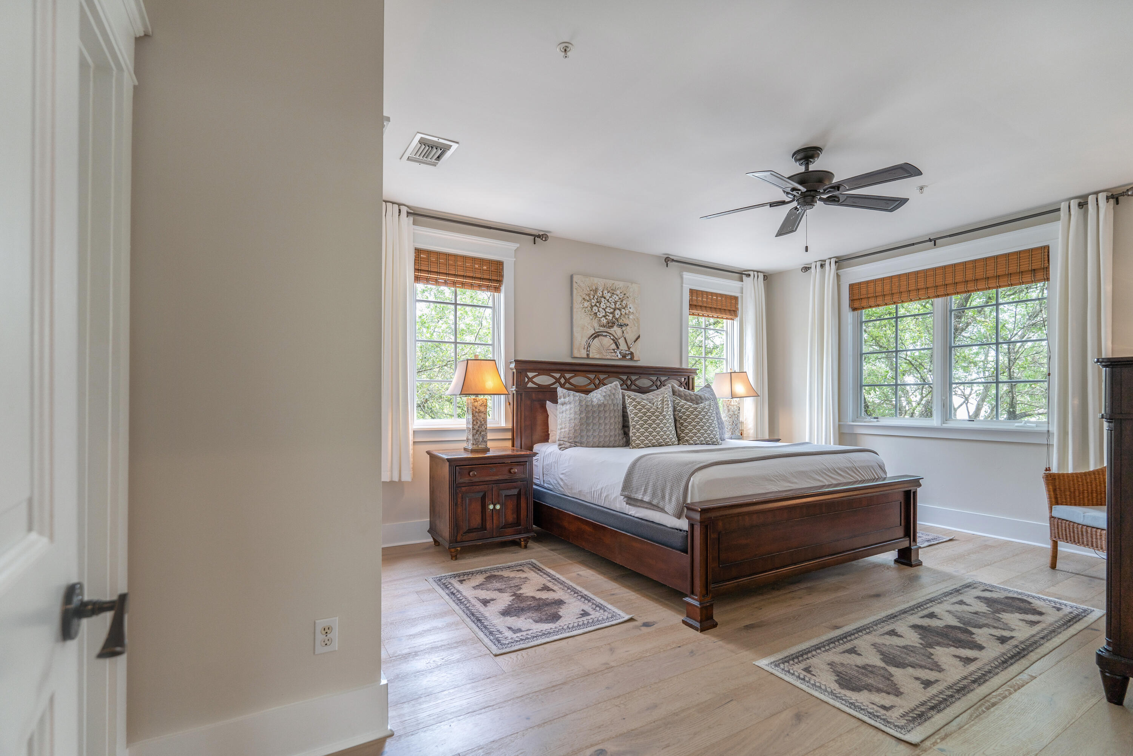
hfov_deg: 95.0
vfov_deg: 72.1
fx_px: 519
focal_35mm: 16
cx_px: 566
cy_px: 378
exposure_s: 1/40
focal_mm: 16.5
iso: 100
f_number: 4.5
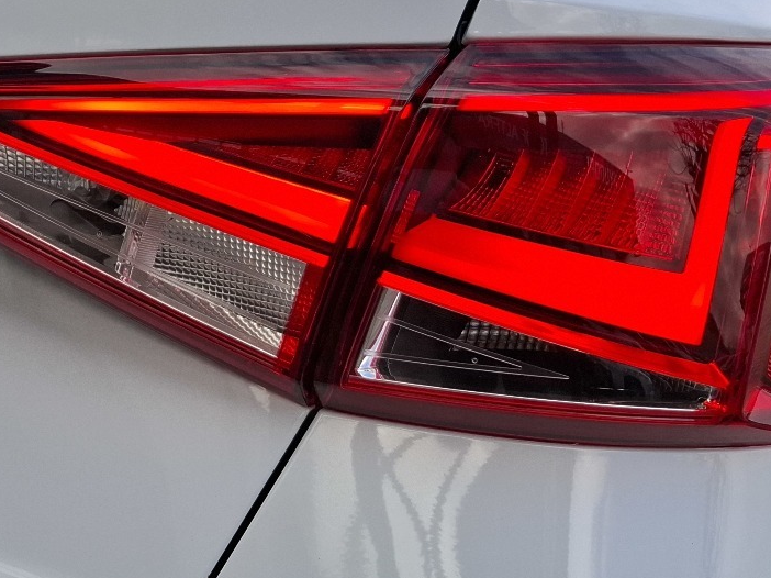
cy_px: 35
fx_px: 1314
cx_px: 79
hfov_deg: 31.2
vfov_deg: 24.0
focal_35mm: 59
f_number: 1.8
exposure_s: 1/1092
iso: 50
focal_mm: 5.54
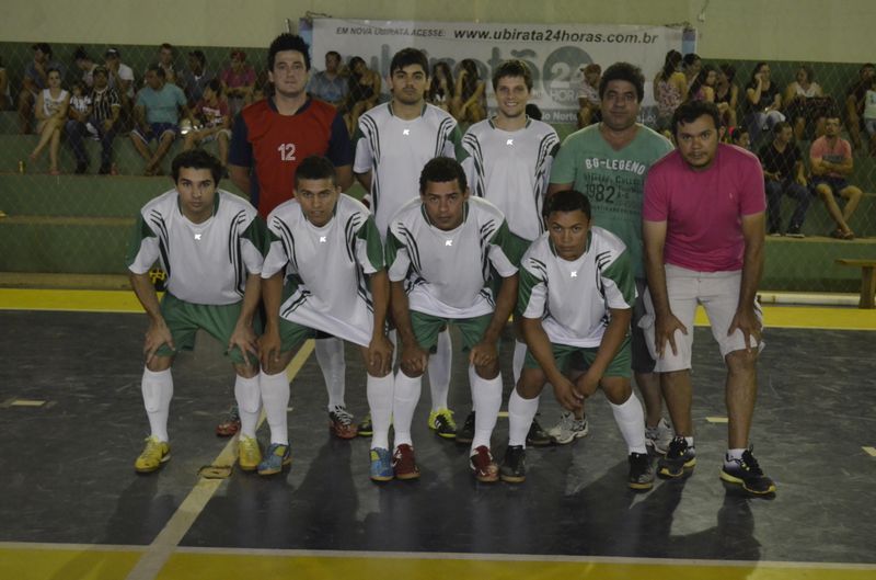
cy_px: 290
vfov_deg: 29.7
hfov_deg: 43.7
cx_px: 438
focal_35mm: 45
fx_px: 1092
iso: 3200
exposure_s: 1/60
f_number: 4.5
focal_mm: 30
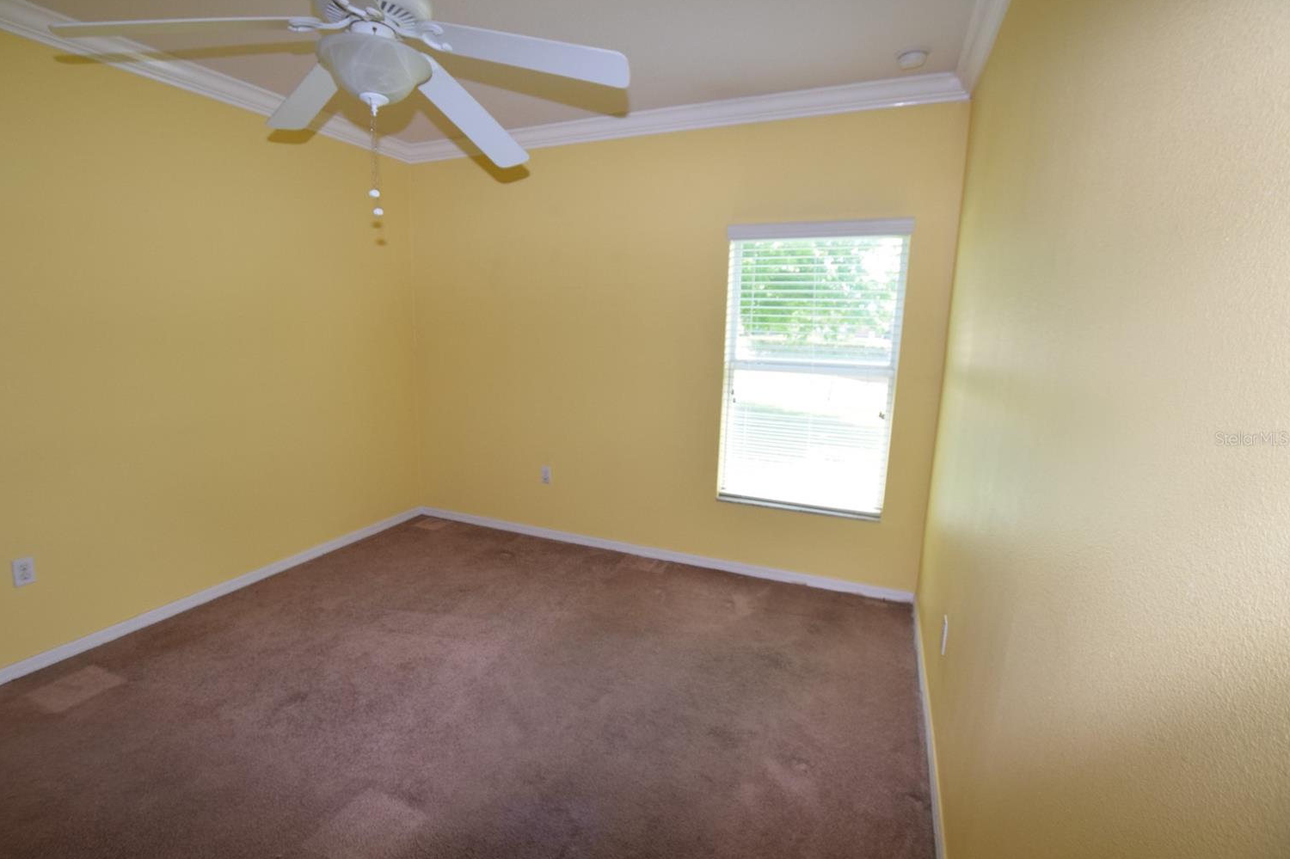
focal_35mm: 16
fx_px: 573
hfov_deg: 96.6
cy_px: 439
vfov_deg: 73.7
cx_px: 604
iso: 800
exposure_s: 1/125
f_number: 5.6
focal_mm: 10
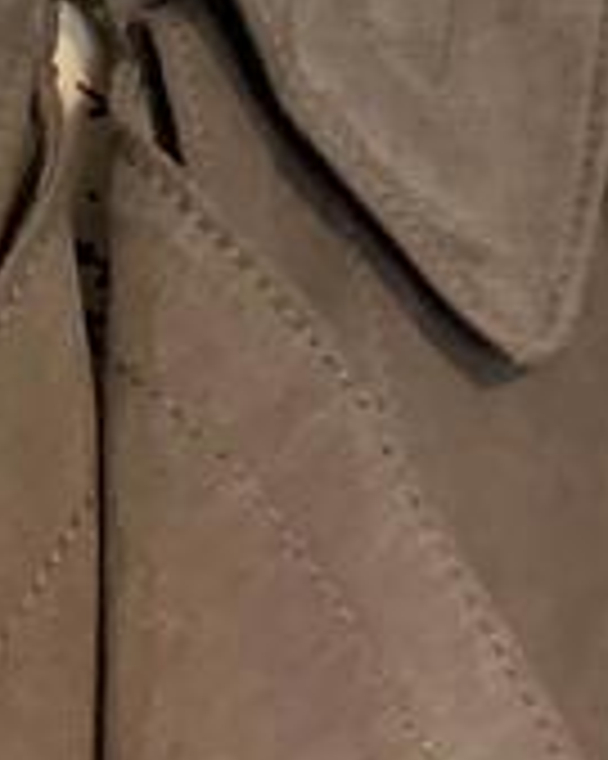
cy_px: 1408
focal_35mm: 150
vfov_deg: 11.8
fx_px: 3377
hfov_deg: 10.2
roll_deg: -1.5
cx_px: -18
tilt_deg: -26.7
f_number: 1.8
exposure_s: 1/40
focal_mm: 4.25
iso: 320
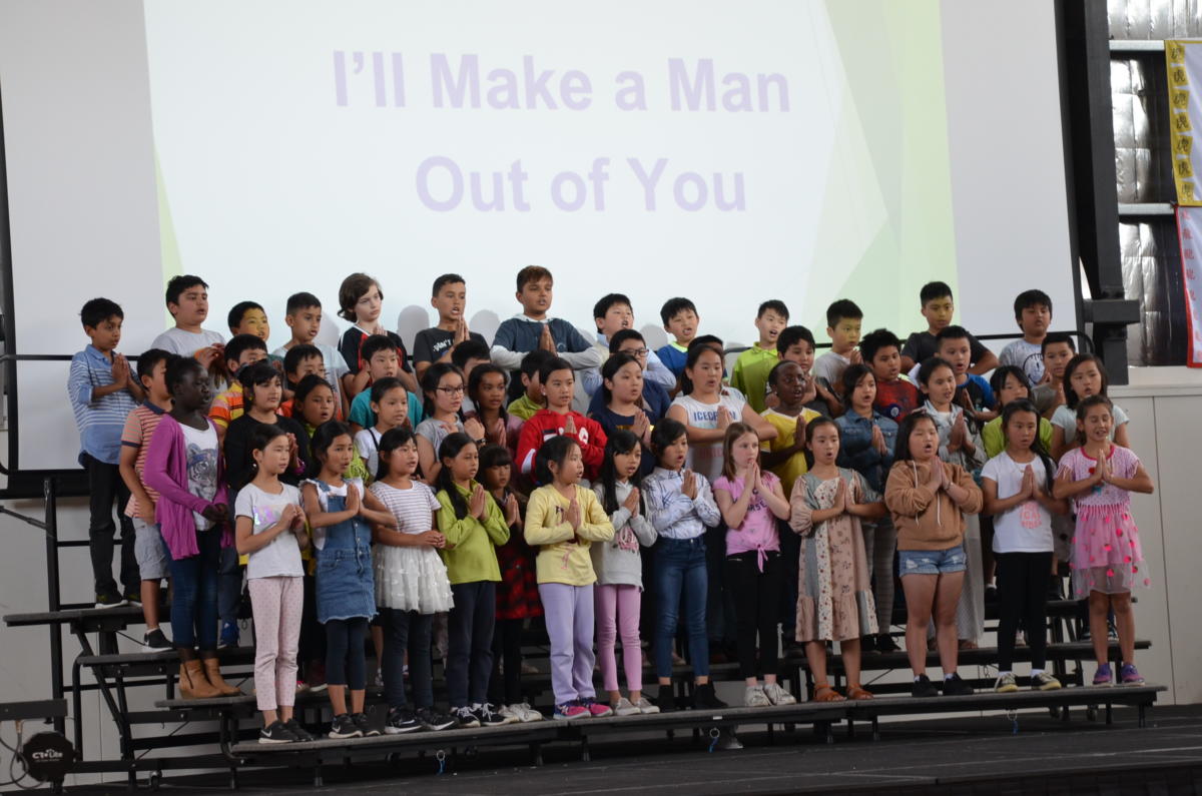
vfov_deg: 12.6
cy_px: 398
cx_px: 601
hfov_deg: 19.0
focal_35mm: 108
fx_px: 3599
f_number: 4.5
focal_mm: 72
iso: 720
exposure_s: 1/60
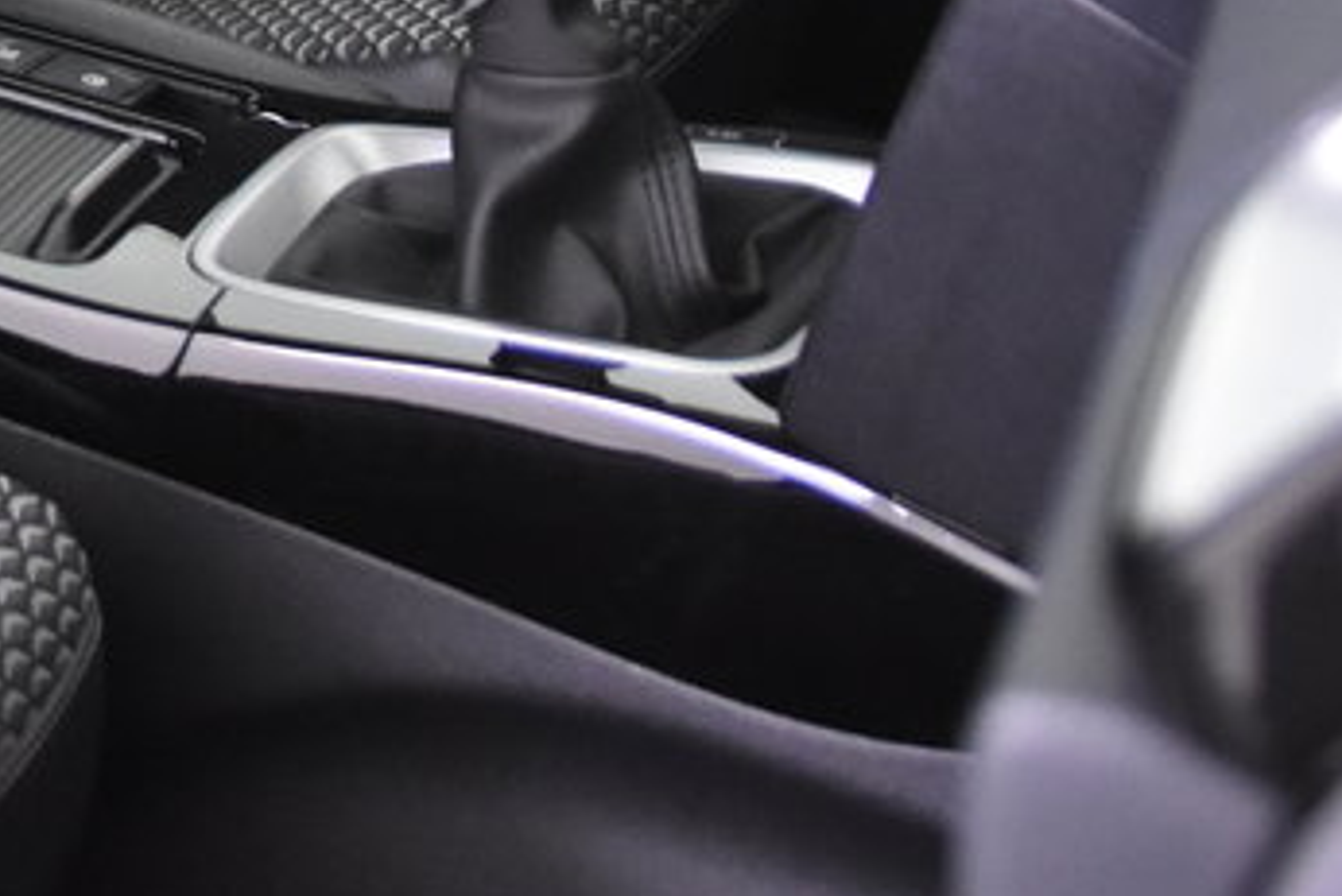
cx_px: -818
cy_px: -564
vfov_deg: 11.7
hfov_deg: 16.4
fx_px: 4139
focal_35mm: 111
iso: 2800
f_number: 2.8
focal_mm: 20
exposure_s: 1/30
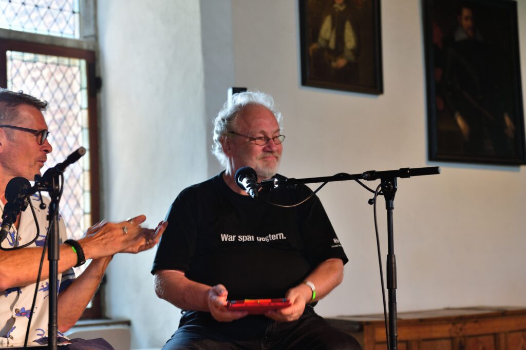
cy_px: 175
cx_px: 263
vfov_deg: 18.4
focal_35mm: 74
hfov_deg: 27.4
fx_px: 1081
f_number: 3.2
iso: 100
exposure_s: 1/25
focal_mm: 62
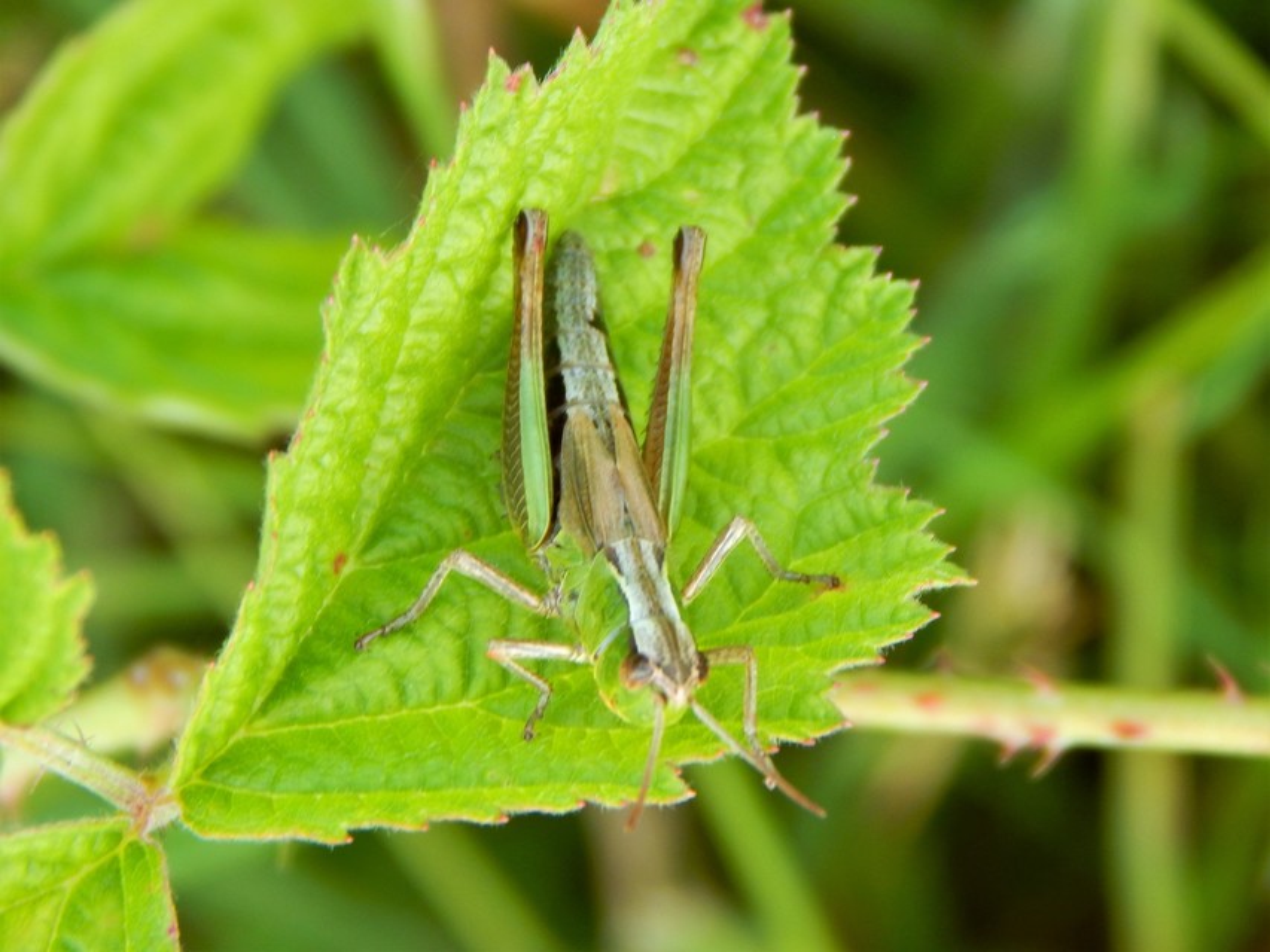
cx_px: 635
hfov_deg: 7.9
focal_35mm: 250
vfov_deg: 5.9
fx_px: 9173
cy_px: 476
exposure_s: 1/50
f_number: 5.6
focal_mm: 44.9
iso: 125
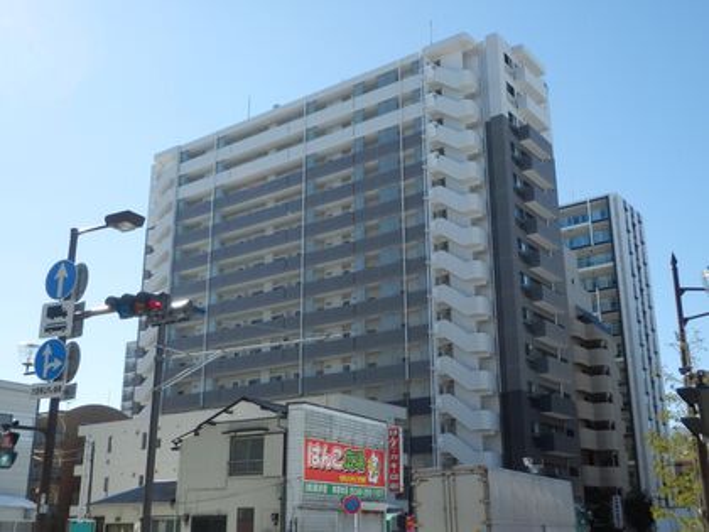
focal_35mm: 44
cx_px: 354
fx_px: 901
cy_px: 266
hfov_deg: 42.9
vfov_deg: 32.9
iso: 80
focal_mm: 7.9
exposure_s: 1/500
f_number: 4.2
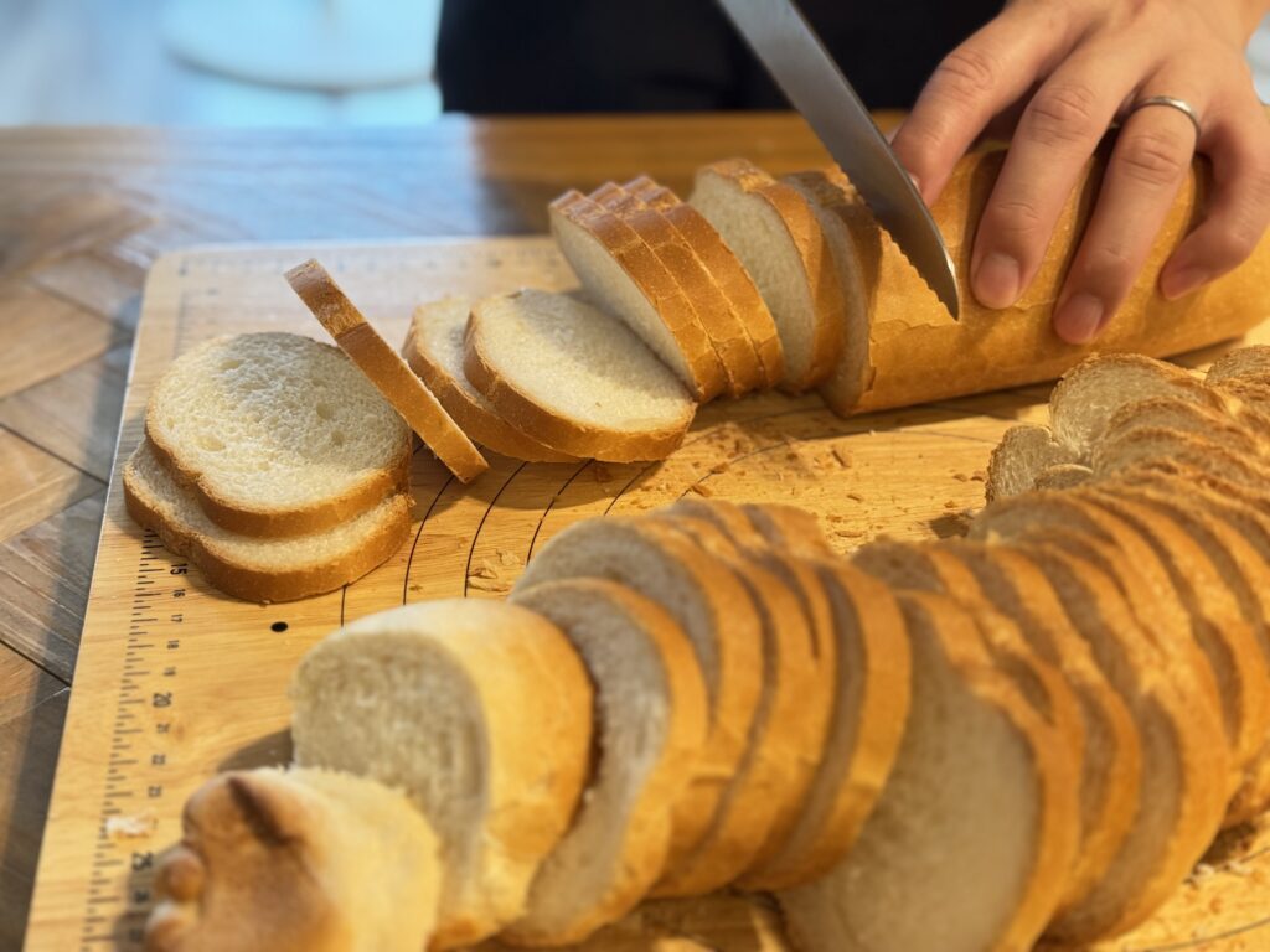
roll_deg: -1.9
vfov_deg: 30.3
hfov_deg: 39.7
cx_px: 635
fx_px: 1761
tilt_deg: -33.4
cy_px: 476
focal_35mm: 48
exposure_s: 1/60
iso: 200
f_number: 1.78
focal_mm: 6.76
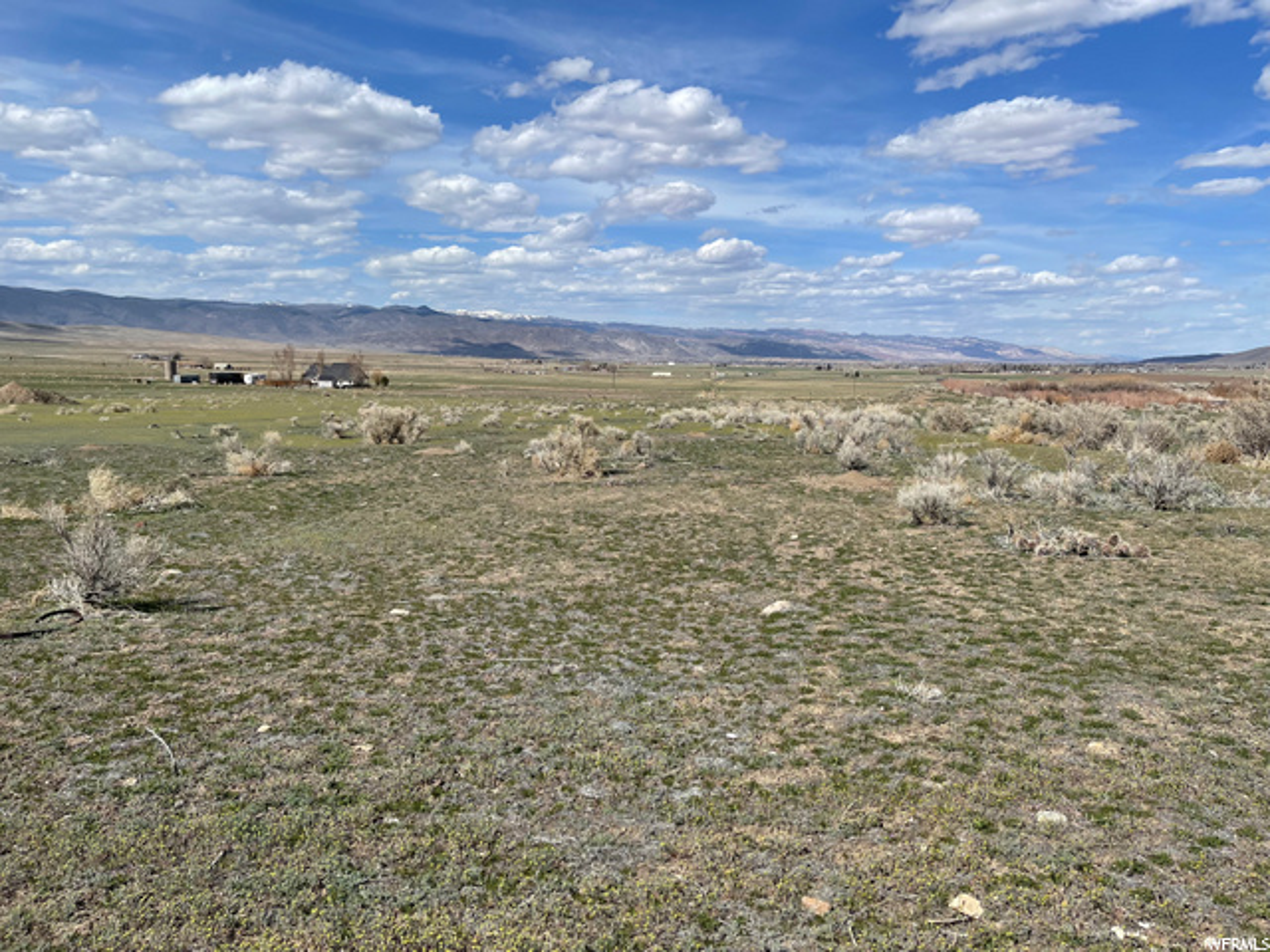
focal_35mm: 26
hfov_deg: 67.3
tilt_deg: -7.5
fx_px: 954
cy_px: 476
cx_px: 635
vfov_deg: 53.1
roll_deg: -0.5
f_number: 1.6
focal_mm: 5.1
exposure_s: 1/5917
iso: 32
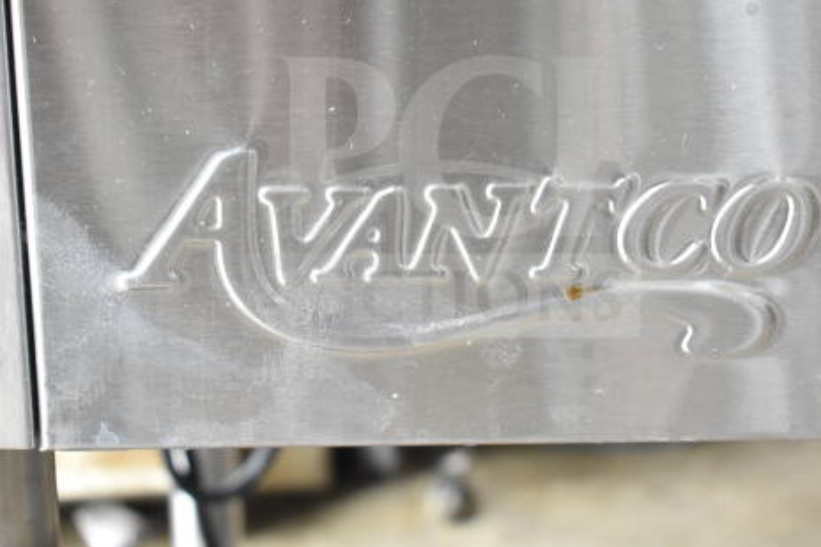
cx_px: 441
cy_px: 197
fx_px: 1710
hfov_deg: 27.0
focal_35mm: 75
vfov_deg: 18.1
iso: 1600
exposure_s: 1/80
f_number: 4.8
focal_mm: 38
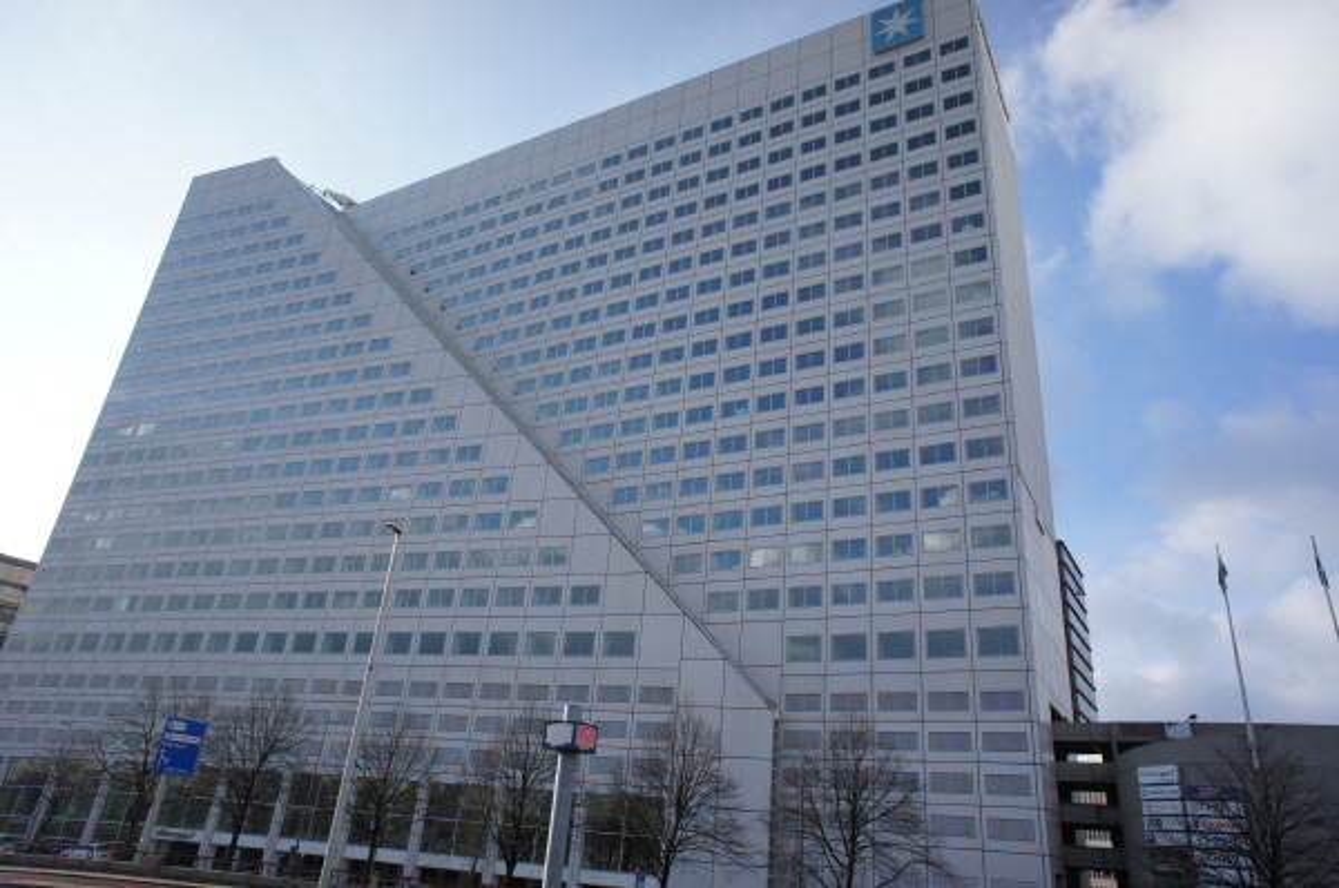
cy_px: 444
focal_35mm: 24
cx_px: 670
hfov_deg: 73.8
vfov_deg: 53.0
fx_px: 891
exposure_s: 1/400
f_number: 6.3
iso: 200
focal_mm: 16
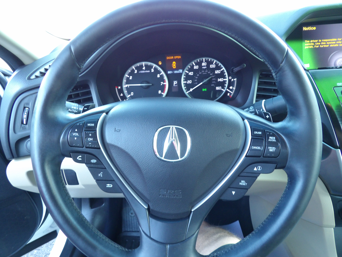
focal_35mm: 24
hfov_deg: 71.6
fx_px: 237
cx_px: 171
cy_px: 128
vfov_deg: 56.8
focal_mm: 4.3
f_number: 3.2
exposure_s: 1/17
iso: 238
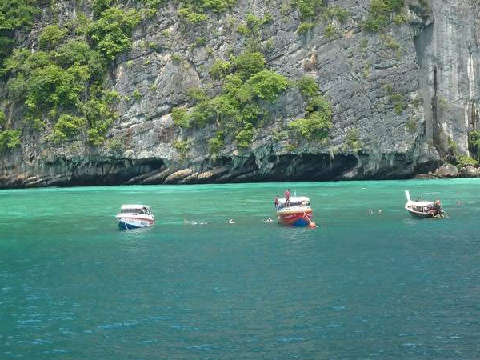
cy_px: 125
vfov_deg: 10.3
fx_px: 1997
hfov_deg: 13.7
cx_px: 238
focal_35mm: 144
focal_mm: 14.7
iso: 80
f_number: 4.3
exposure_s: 1/200
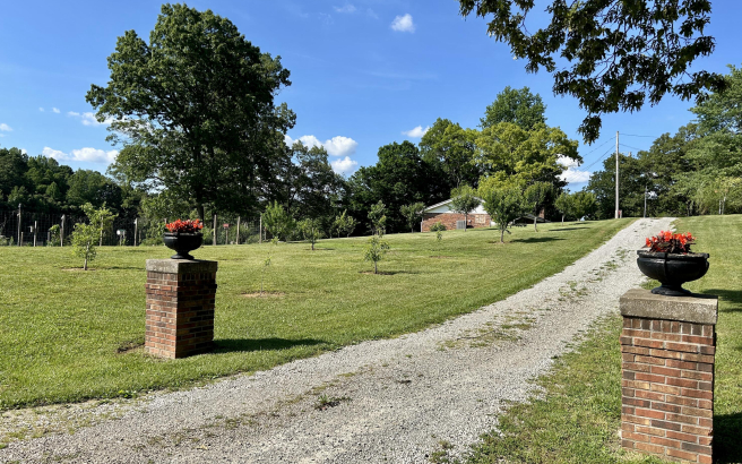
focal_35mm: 28
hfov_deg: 66.5
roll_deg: -2.5
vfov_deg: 44.5
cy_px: 224
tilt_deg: +0.1
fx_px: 566
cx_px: 373
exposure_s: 1/3571
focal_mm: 5.7
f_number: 1.5
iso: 50
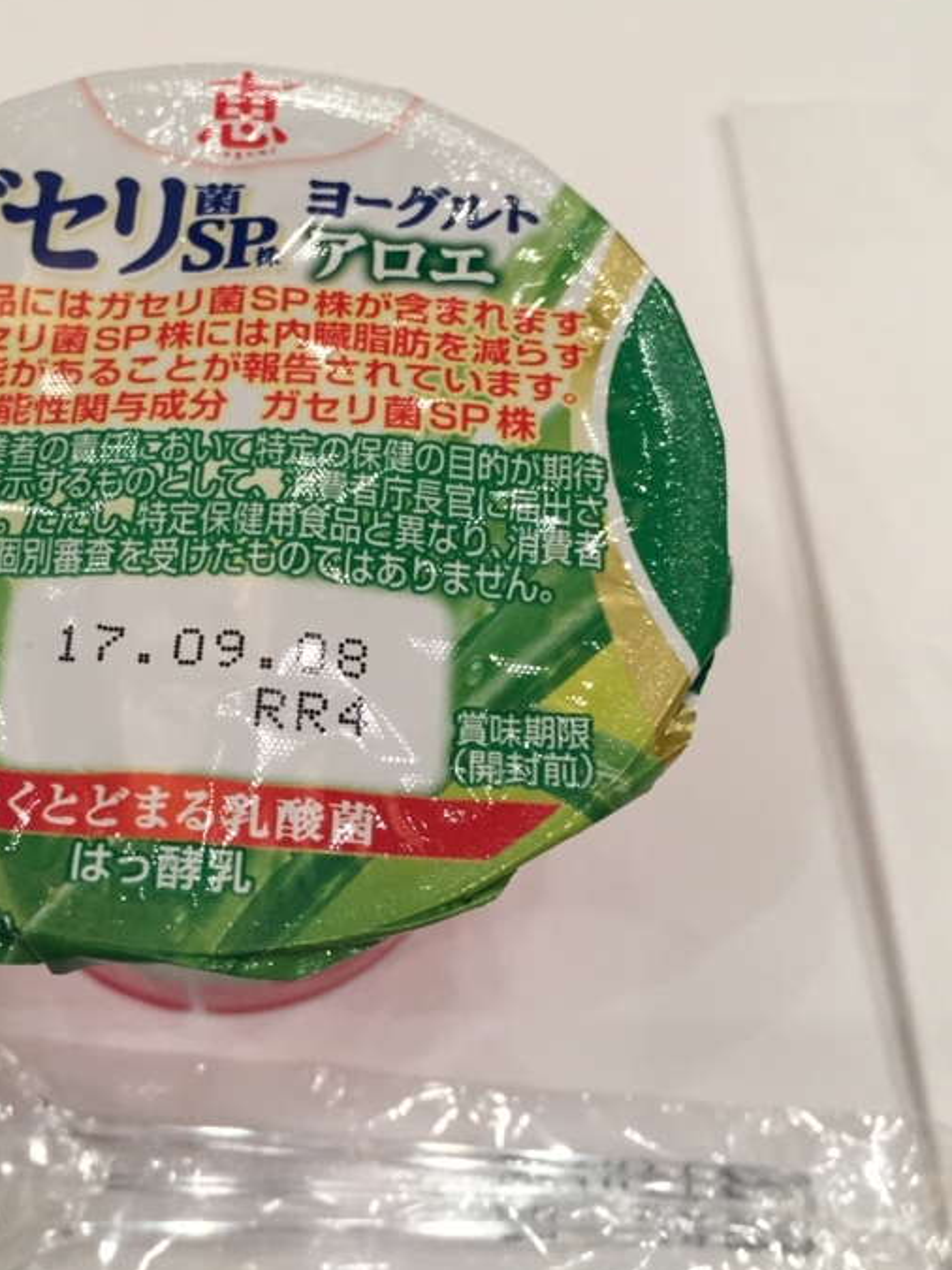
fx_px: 1614
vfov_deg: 42.9
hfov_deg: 32.4
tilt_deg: -62.5
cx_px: 263
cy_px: 589
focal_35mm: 44
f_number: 2.2
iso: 50
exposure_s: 1/30
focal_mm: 4.15
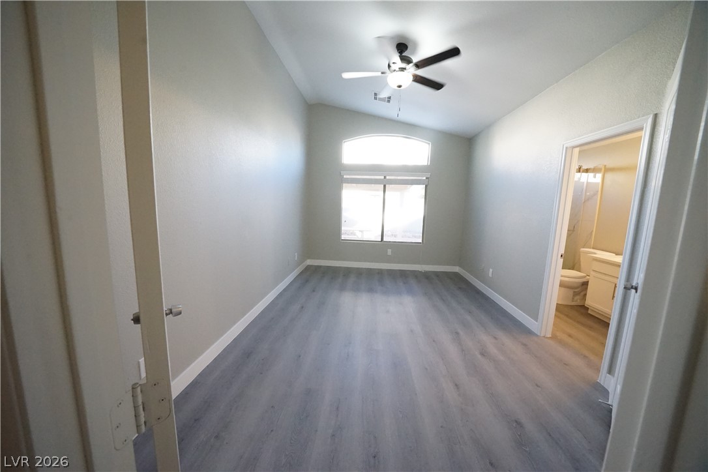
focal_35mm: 12
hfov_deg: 112.6
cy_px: 236
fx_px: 236
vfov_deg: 90.0
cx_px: 354
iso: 8000
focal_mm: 12
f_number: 8
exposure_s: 1/125
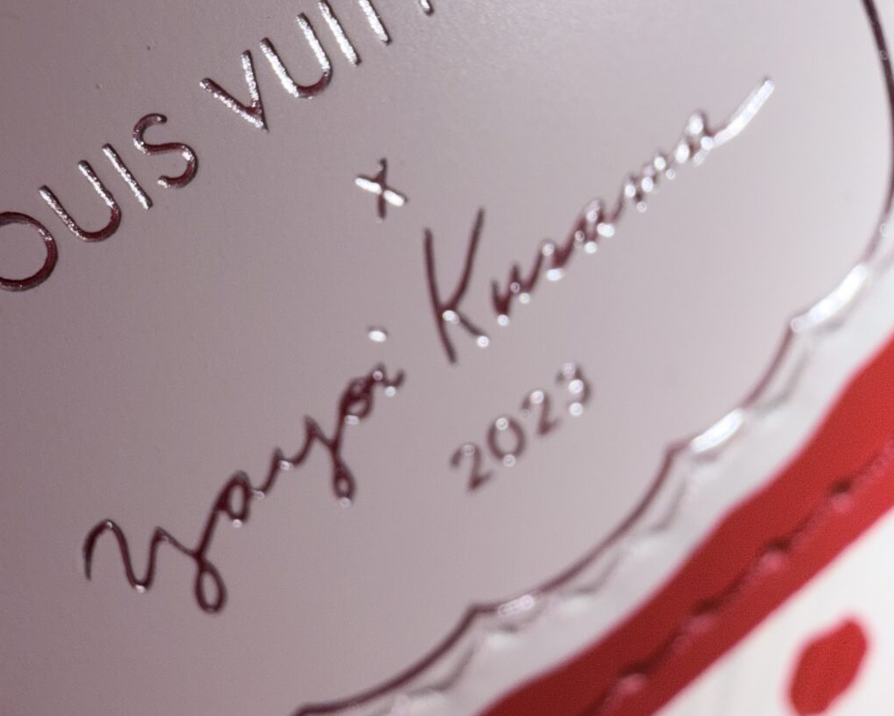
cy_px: 232
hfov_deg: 47.9
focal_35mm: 38
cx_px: 427
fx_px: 1006
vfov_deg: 38.7
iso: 12
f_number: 2.2
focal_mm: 2.22
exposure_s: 1/361
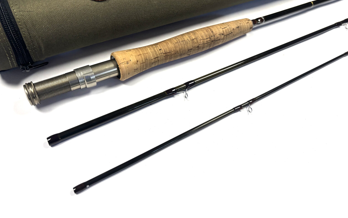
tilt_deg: -50.9
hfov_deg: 66.5
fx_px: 266
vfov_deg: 44.3
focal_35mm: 28
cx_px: 172
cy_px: 88
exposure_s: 1/121
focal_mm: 5.96
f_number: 1.6
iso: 80
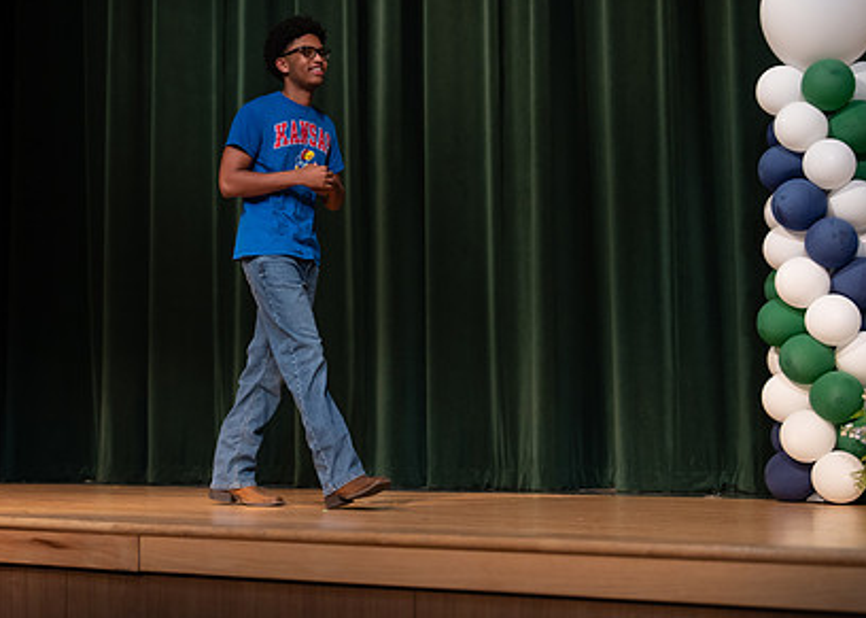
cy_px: 226
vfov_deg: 18.5
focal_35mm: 77
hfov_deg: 25.6
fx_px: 1893
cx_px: 280
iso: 500
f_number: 1.2
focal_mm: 50
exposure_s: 1/320
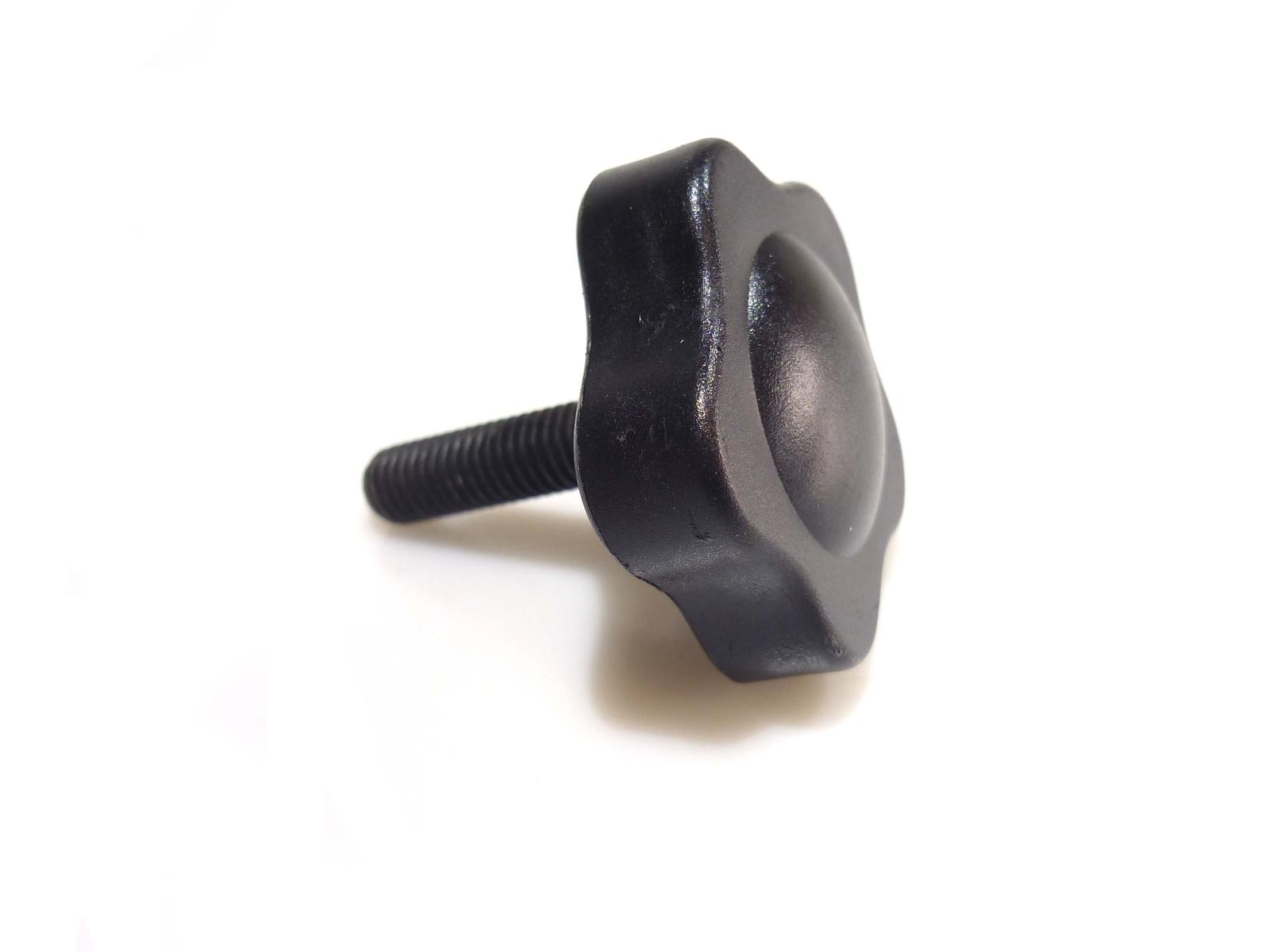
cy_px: 476
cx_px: 635
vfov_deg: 42.9
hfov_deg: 55.4
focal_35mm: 33
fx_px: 1211
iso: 80
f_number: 2.8
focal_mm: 5.5
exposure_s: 1/60
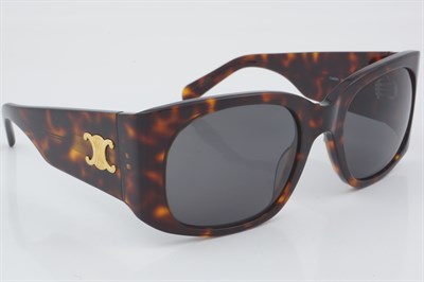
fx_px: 971
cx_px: 212
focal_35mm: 82
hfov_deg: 24.6
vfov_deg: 16.5
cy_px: 141
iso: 100
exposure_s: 1/3
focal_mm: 55
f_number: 32
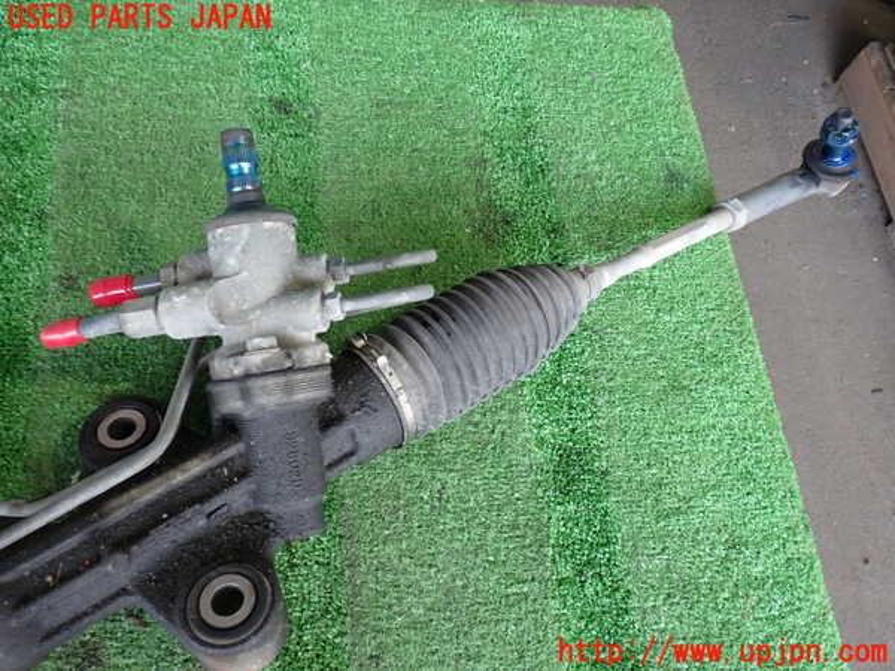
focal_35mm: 32
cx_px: 448
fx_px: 827
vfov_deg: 44.2
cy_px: 336
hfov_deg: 56.8
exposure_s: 1/50
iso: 200
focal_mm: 5.79
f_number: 2.4
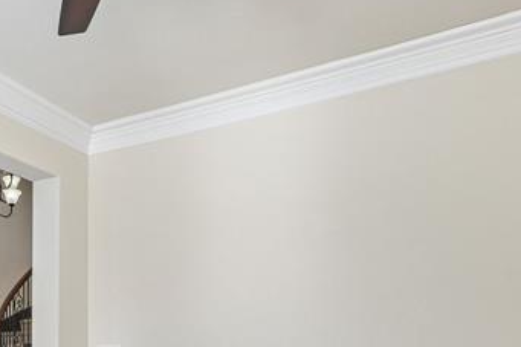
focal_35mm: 42
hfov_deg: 43.6
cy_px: 381
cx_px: 84
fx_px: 608
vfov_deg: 28.9
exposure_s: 1/100
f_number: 8
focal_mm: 14
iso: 400
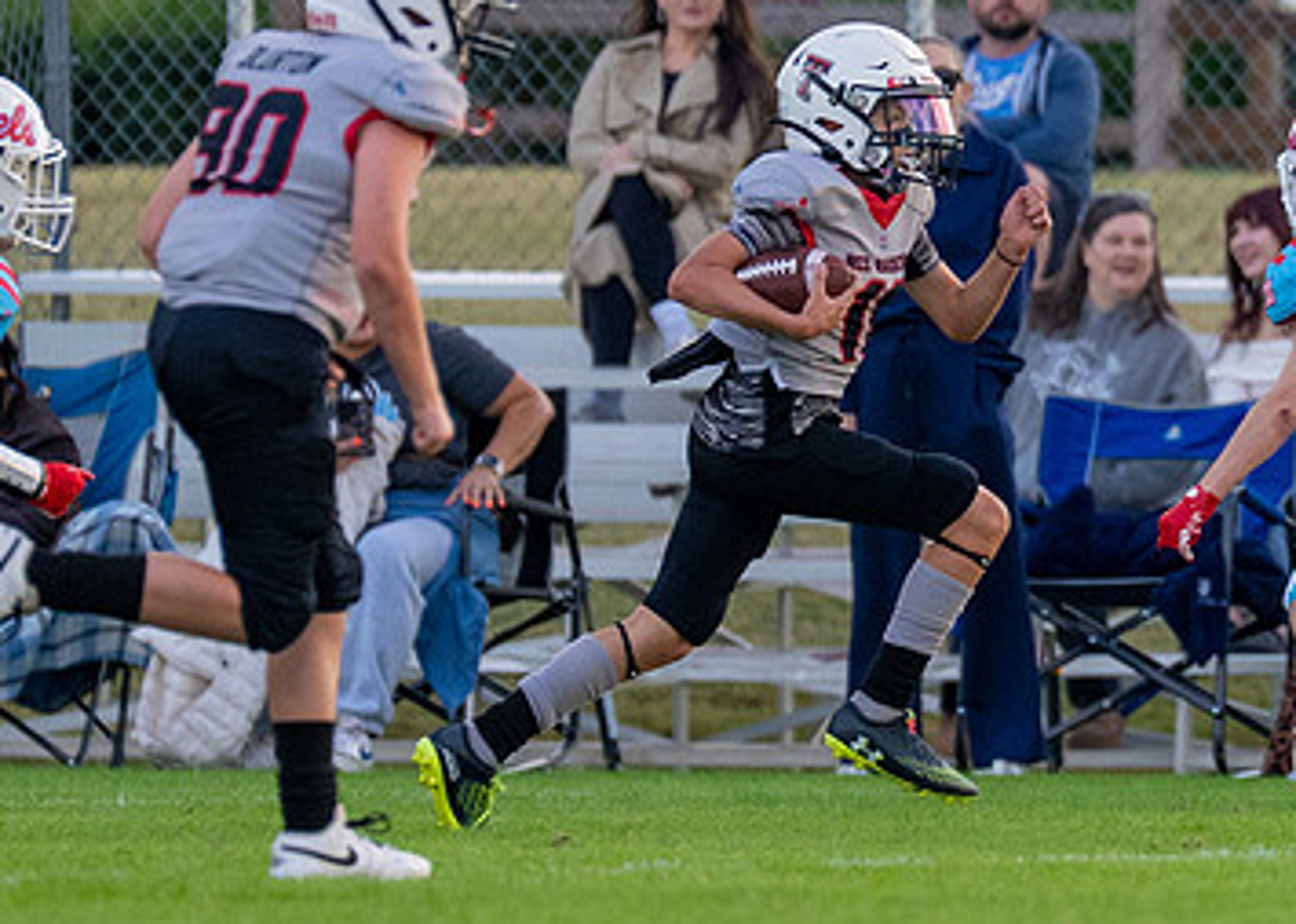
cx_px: 1163
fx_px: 28320
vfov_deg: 1.9
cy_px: 240
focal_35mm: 770
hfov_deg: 2.6
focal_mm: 200
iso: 1000
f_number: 2.8
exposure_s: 1/1600
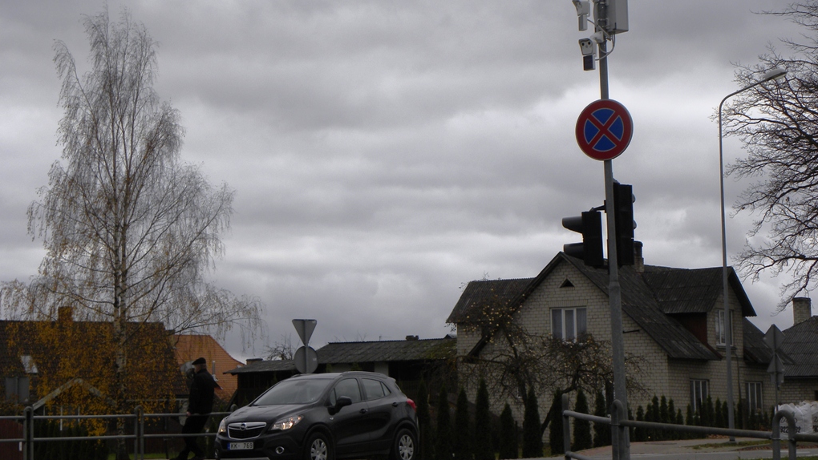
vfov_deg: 13.0
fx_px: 2017
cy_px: 200
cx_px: 410
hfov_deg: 22.9
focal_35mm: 93
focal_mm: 15.1
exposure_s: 1/204
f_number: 4
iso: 64
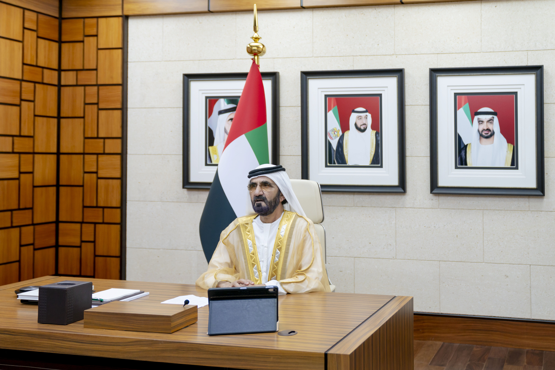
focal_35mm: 34
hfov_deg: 55.8
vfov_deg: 38.9
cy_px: 185
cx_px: 278
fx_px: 524
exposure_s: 1/125
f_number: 2.8
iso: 800
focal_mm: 34
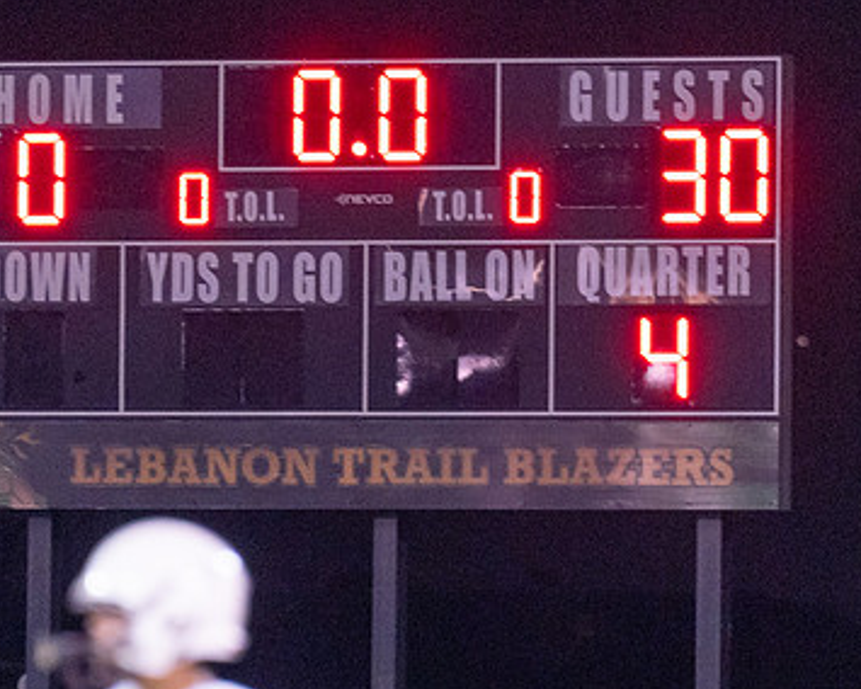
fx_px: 17838
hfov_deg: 2.8
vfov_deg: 2.2
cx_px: 526
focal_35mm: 700
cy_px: 367
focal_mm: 200
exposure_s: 1/250
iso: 1000
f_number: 2.8
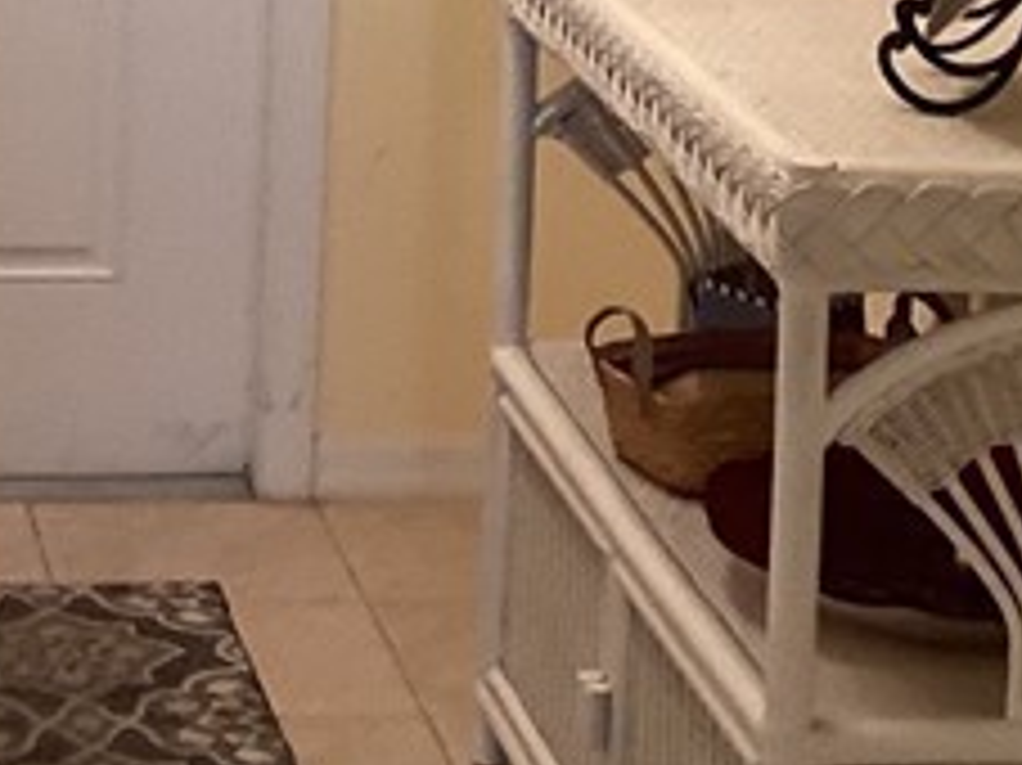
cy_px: -400
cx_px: 149
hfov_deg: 14.0
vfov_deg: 10.2
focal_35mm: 140
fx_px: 4131
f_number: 2.4
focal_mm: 3.3
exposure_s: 1/60
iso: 200
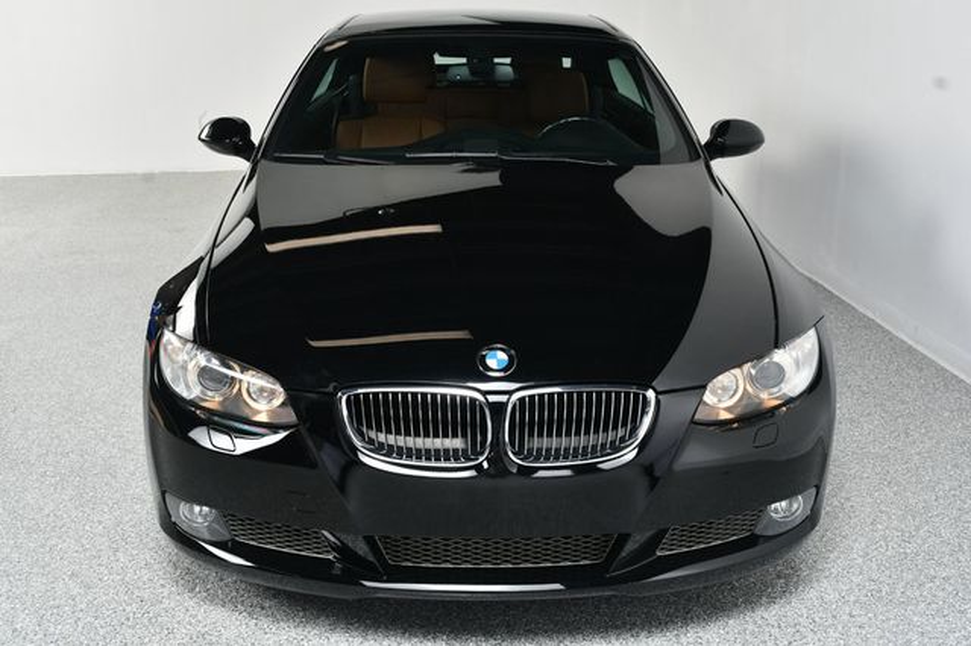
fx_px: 1051
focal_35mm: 39
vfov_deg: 34.2
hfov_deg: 49.6
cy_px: 323
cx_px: 486
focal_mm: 26
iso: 100
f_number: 9
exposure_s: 1/160
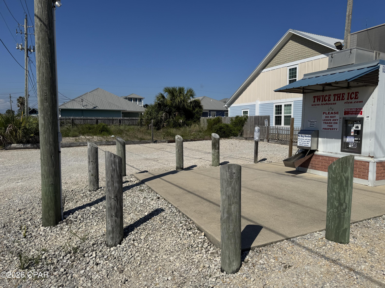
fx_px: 267
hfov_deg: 71.6
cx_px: 192
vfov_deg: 56.8
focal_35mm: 24
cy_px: 144
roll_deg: +0.9
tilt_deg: -2.5
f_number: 1.78
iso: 80
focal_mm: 6.76
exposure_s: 1/12346
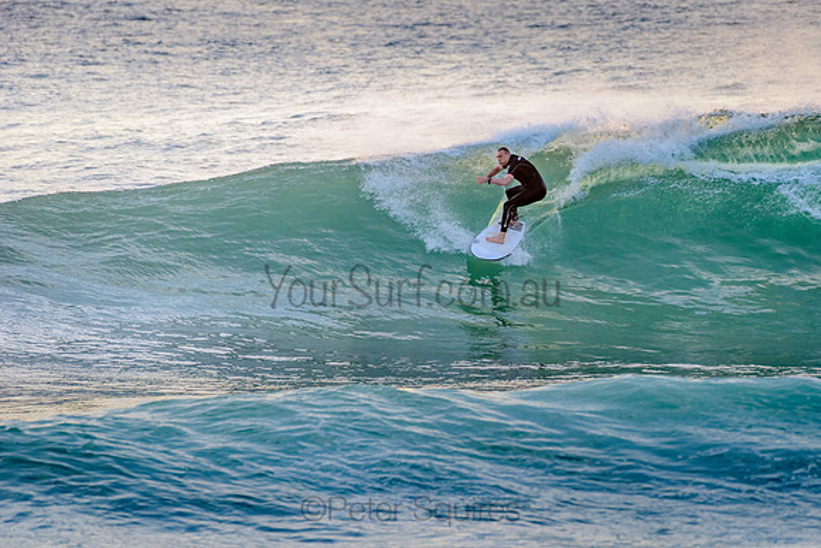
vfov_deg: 2.2
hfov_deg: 3.4
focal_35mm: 613
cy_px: 213
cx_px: 503
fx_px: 13979
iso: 280
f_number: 5.6
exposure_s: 1/320
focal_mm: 500
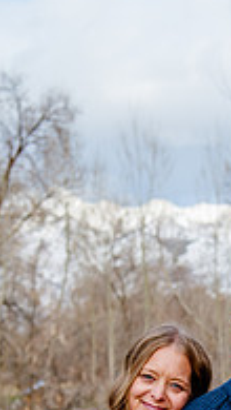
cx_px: 207
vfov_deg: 18.8
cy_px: 408
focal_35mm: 111
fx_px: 1206
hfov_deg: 10.9
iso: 250
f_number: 4.5
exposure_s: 1/320
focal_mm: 46
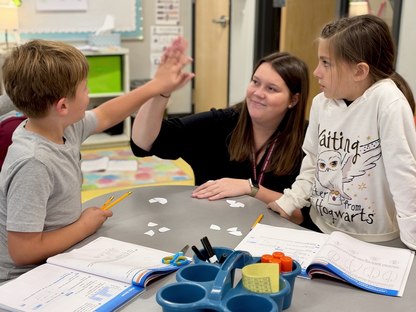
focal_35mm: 49
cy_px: 156
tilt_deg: -16.2
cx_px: 210
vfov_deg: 29.7
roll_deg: +0.4
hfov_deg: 38.9
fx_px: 589
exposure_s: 1/60
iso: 80
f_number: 1.8
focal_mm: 6.93
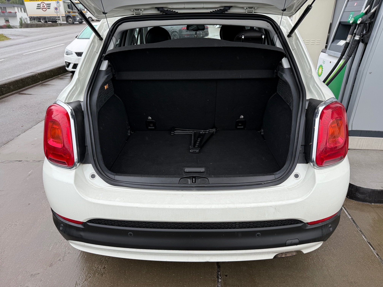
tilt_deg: -23.9
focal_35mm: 24
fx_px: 266
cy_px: 144
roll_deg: -1.3
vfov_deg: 56.8
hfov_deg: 71.6
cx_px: 192
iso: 80
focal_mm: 6.76
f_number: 1.78
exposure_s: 1/467
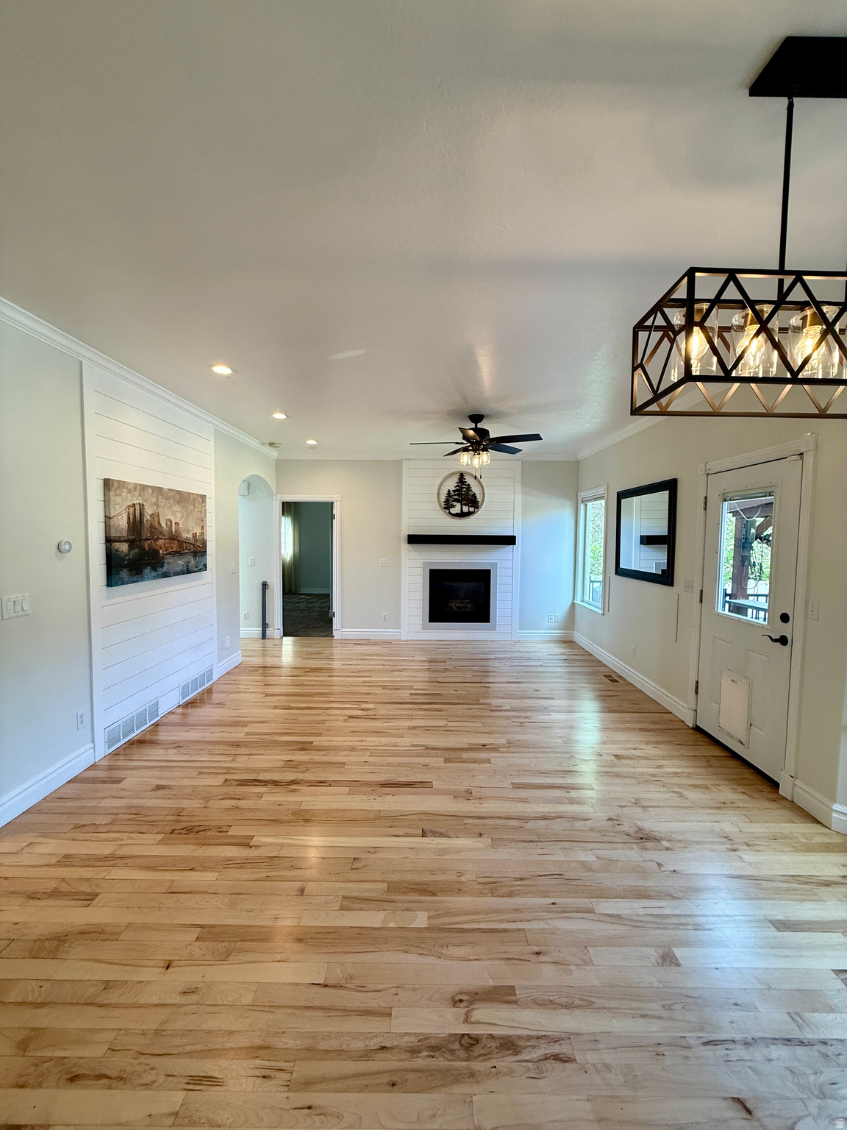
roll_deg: -1.7
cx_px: 424
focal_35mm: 14
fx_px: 457
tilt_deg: -2.5
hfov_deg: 85.7
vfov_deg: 102.1
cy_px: 565
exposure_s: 1/120
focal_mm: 2.22
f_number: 2.2
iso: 125
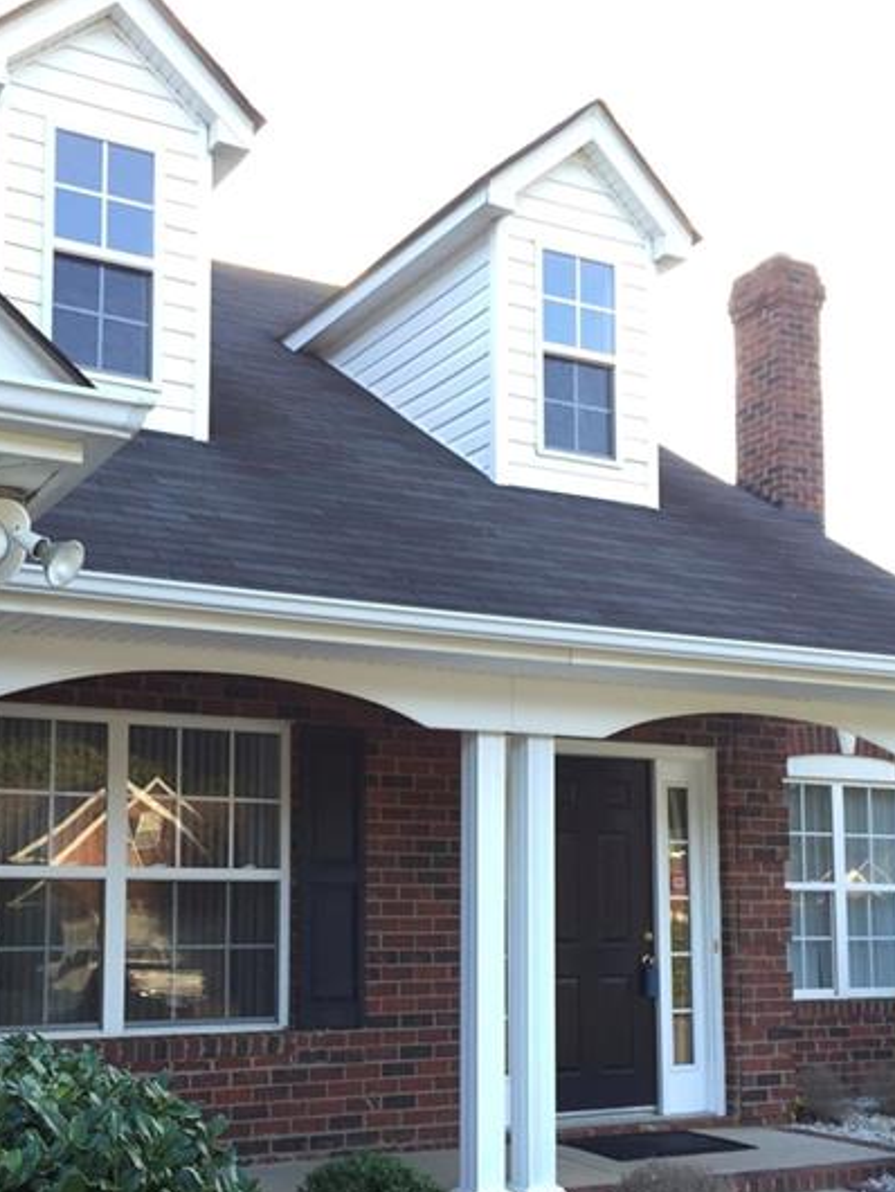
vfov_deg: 44.0
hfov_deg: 34.2
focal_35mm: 42
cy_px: 810
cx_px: 346
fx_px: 1447
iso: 50
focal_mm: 4.15
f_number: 2.2
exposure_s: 1/120
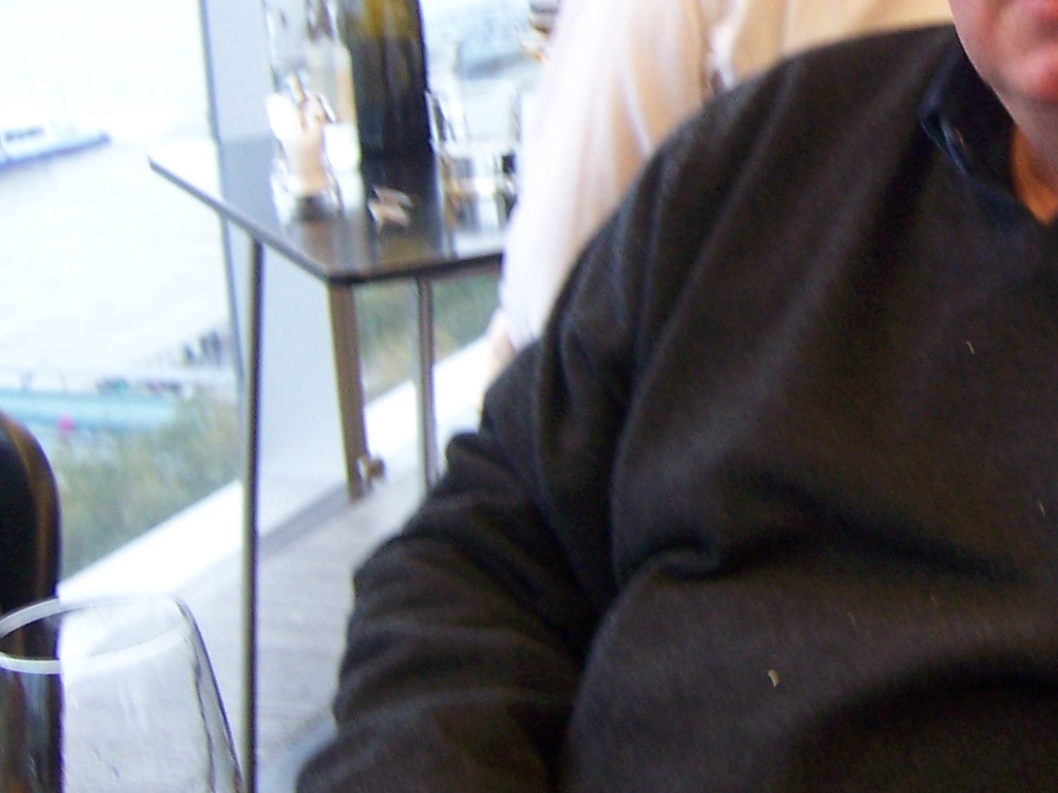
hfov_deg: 22.3
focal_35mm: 85
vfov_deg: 17.1
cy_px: 73
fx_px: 2598
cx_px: 1028
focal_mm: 6.2
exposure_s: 1/15
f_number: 2.8
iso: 160
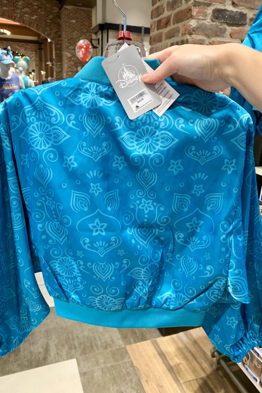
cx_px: 134
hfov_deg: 46.4
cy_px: 199
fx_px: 306
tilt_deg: -17.4
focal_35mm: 28
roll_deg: -3.4
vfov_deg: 65.5
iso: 200
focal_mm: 4.25
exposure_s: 1/60
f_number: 1.8
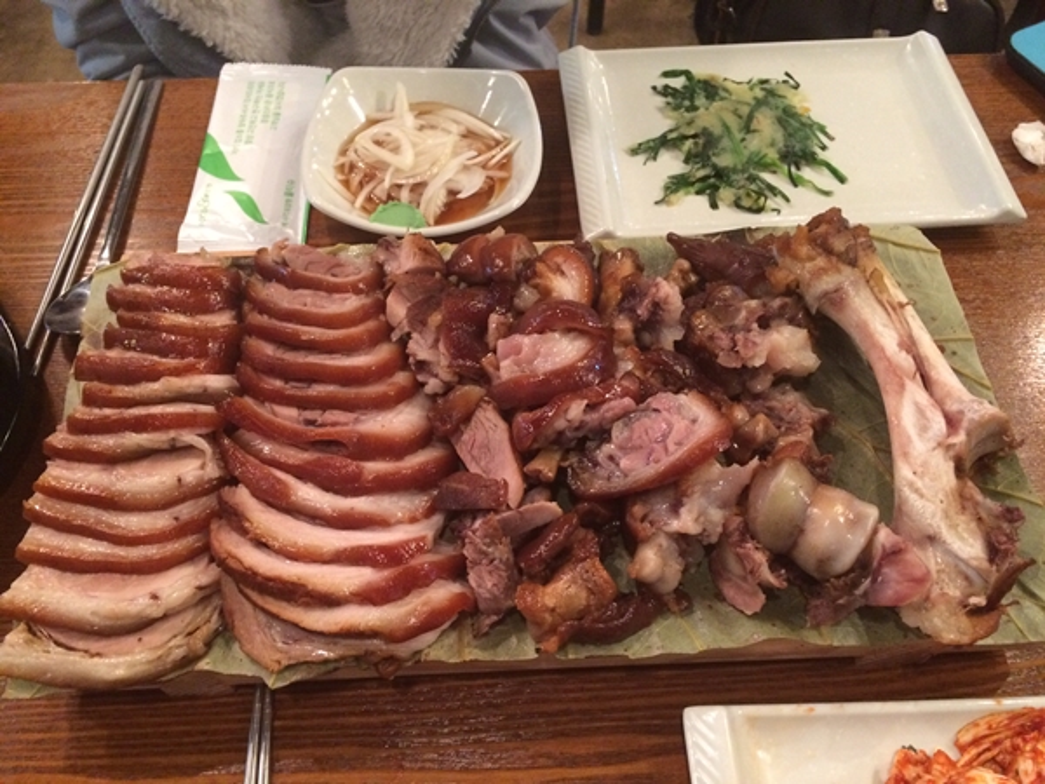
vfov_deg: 48.2
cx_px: 522
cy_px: 392
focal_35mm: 29
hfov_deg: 61.7
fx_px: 875
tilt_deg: -58.1
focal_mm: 4.15
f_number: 2.2
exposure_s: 1/24
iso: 320
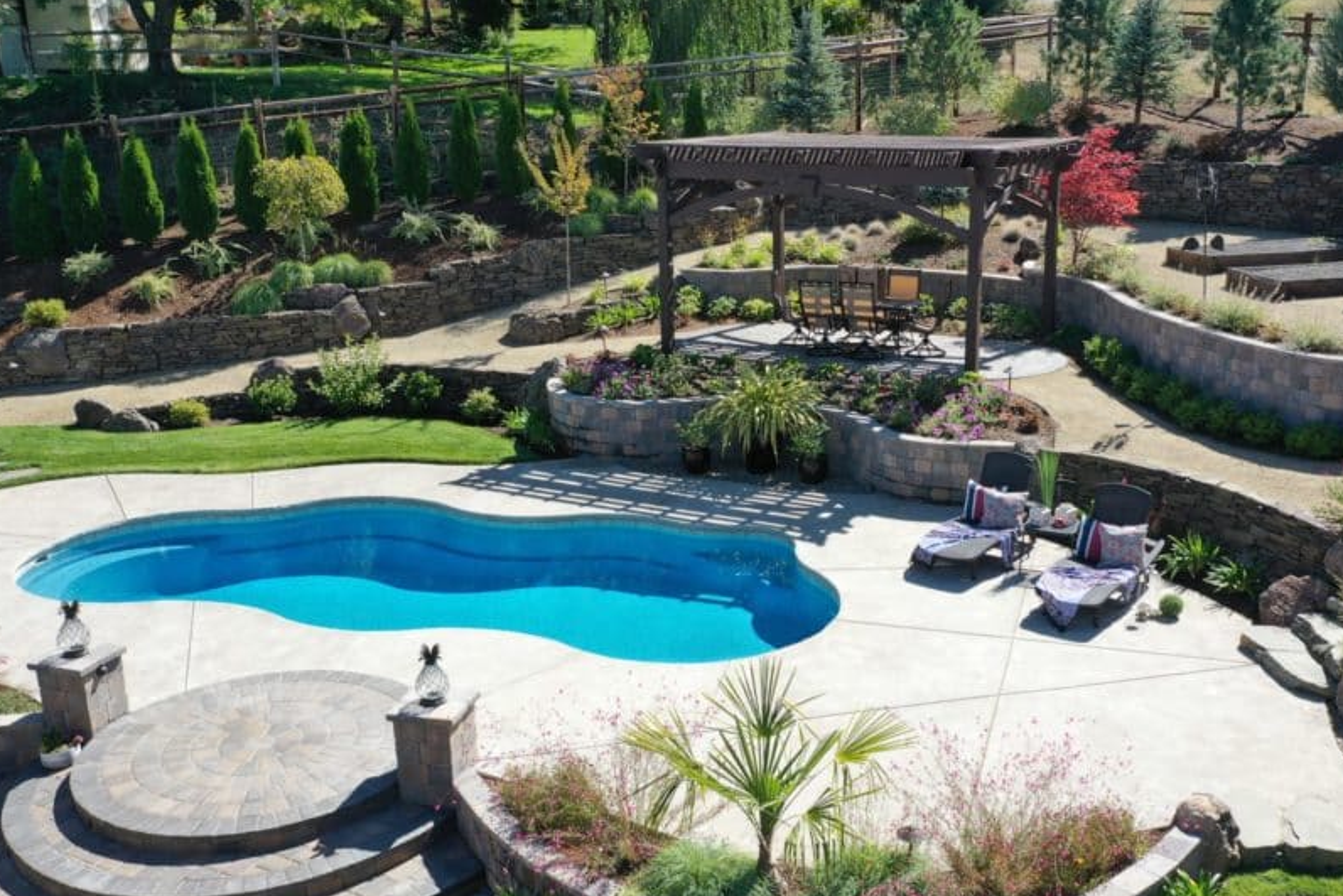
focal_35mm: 36
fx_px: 1343
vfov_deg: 36.9
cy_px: 463
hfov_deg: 52.9
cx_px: 771
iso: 100
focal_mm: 10.26
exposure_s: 1/240
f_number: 5.6
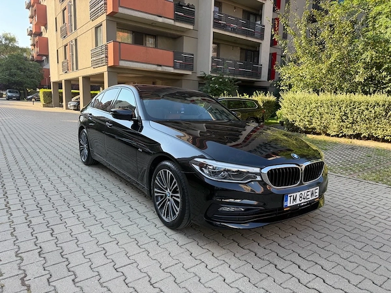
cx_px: 196
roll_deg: -1.3
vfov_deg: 56.8
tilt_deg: -9.8
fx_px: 271
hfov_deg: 71.6
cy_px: 146
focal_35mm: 24
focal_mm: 6.76
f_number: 1.78
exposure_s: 1/722
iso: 100
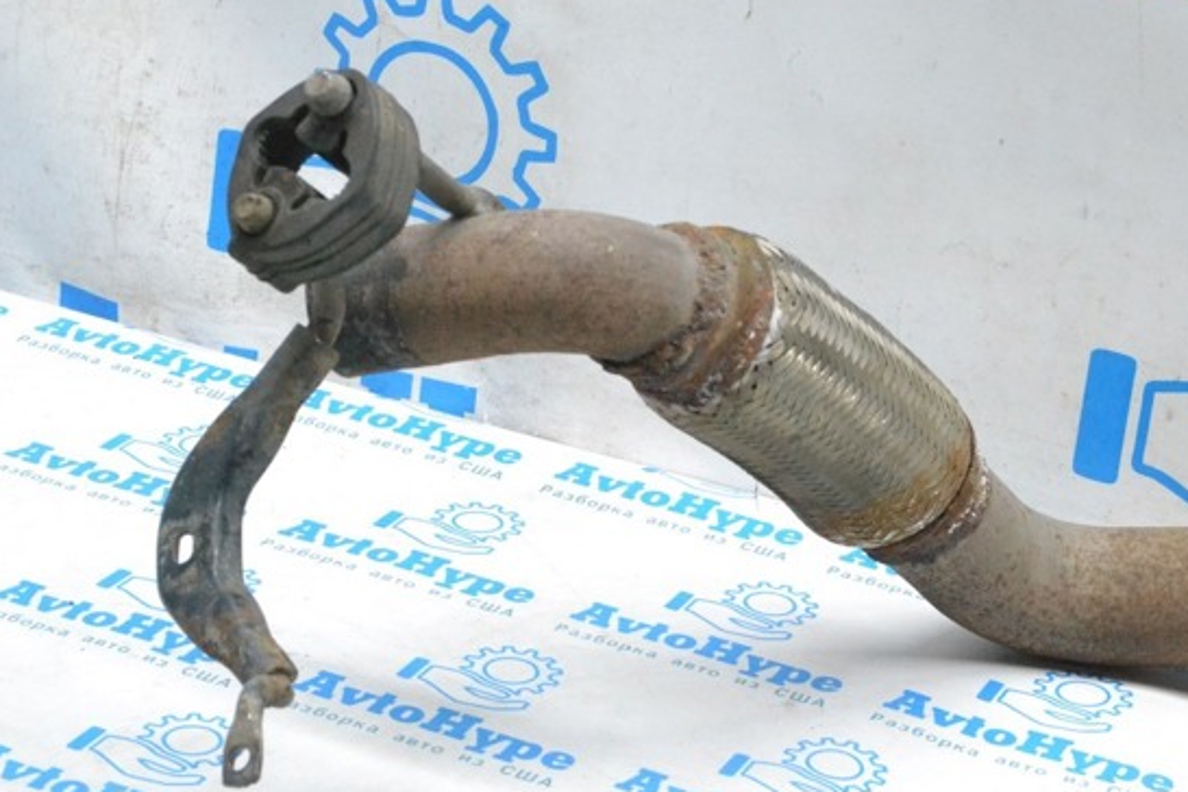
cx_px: 694
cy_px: 370
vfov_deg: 14.2
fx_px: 3187
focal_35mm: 97
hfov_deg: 21.1
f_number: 9
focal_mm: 55
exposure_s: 1/160
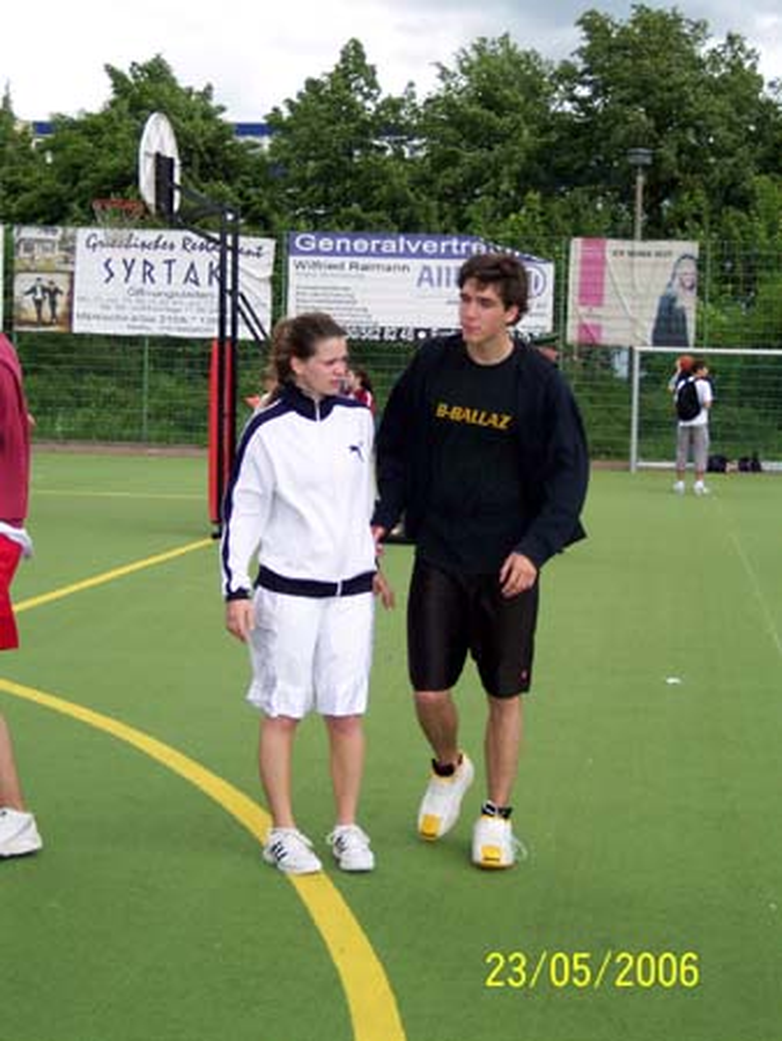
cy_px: 520
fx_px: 1896
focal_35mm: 63
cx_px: 391
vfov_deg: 30.7
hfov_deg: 23.3
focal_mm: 13.3
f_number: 3.4
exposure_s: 1/350
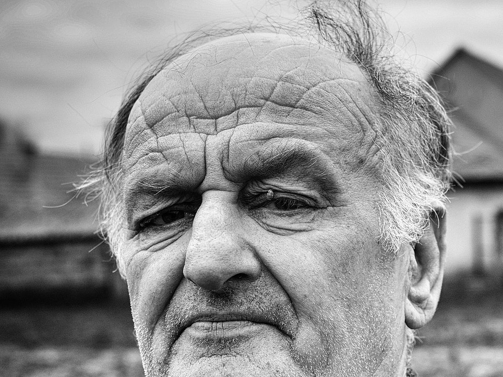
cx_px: 380
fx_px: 1206
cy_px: 296
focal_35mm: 83
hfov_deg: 23.3
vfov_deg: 17.6
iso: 250
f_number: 3.2
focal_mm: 25
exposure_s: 1/500
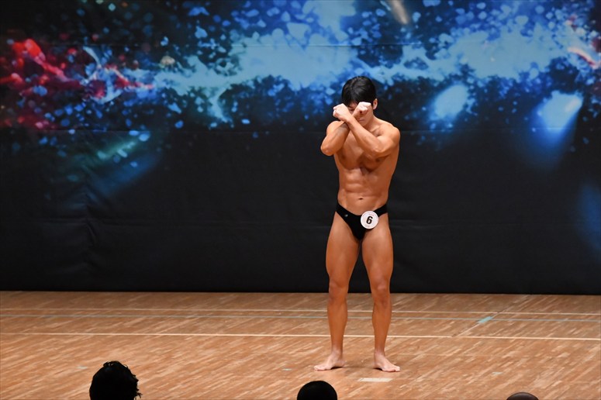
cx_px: 300
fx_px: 4005
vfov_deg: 5.7
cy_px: 200
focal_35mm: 240
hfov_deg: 8.6
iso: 6400
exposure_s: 1/400
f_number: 5.6
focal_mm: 160
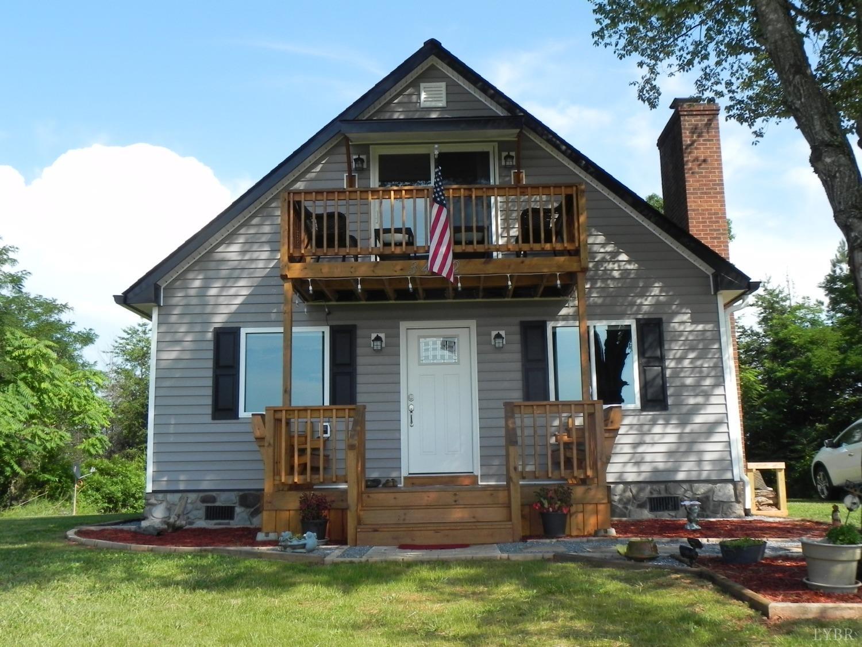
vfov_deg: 38.7
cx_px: 431
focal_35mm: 37
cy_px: 324
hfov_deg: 50.1
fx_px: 921
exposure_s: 1/286
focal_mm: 6.6
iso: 160
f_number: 6.3
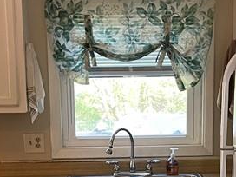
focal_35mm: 98
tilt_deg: -12.3
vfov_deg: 14.4
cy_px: 232
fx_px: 668
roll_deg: +2.1
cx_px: 130
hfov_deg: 20.0
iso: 160
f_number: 1.6
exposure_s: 1/60
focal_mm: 5.1
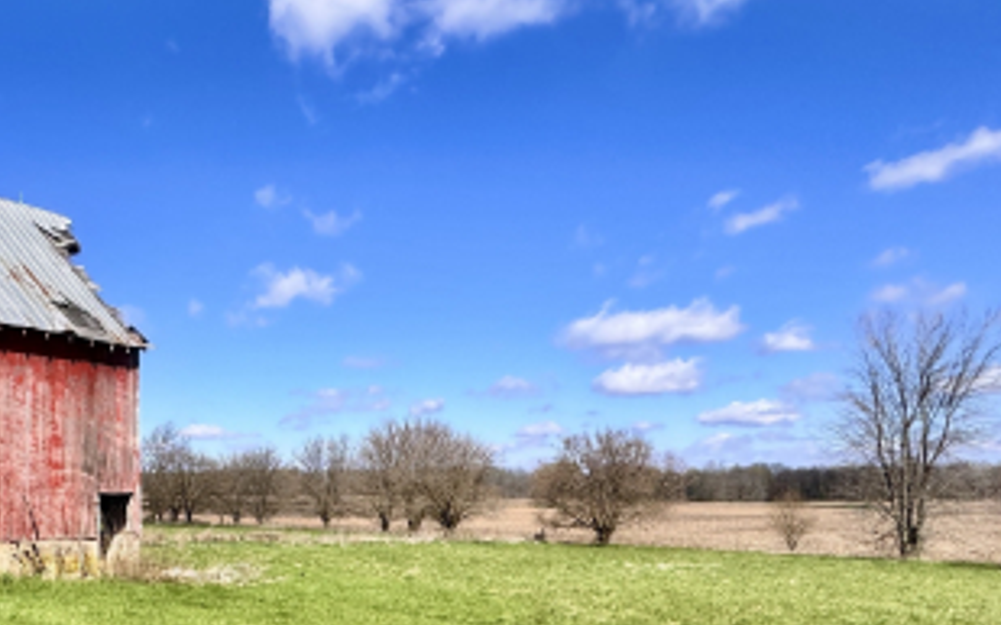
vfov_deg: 38.5
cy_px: 460
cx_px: 215
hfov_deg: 55.9
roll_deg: +0.0
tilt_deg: +1.3
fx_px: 873
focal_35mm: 32
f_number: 2.2
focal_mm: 2.22
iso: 50
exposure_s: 1/2494
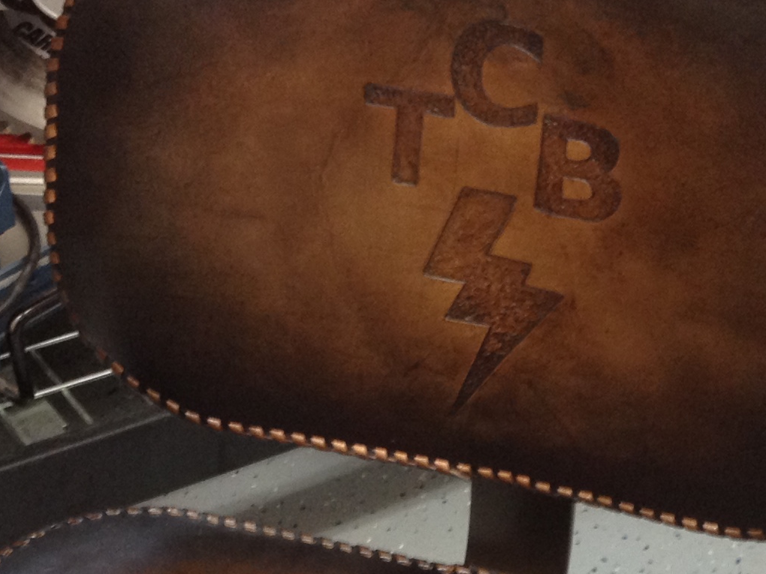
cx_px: 448
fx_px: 2478
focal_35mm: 112
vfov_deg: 12.7
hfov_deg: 17.6
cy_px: 786
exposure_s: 1/20
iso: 100
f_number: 2.4
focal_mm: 4.28
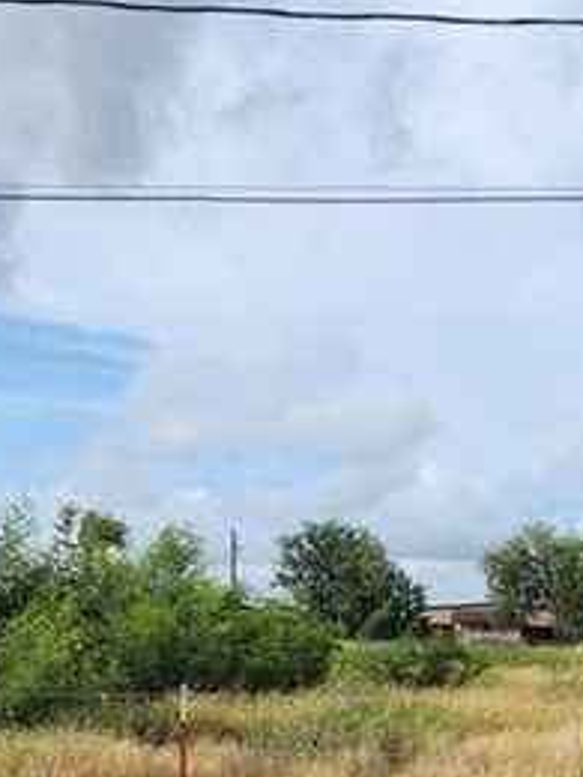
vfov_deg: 31.6
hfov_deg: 23.2
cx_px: 658
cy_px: 653
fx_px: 1325
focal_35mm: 59
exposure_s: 1/1690
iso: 20
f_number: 1.8
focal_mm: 5.4
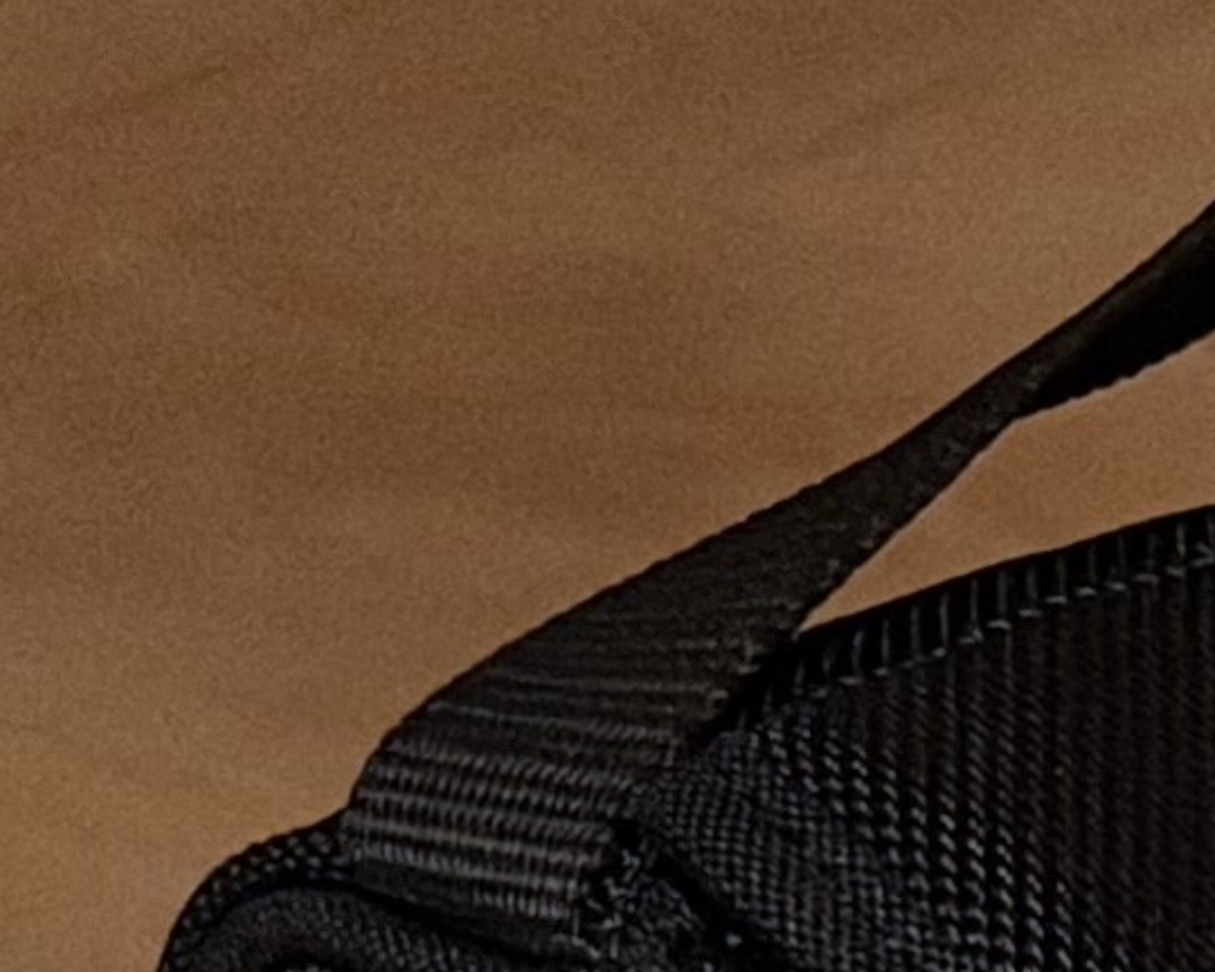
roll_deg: +1.7
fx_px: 12586
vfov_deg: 4.2
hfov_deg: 5.1
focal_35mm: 350
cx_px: 4021
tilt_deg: -32.4
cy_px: 3076
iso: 640
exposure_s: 1/25
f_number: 1.78
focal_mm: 6.76
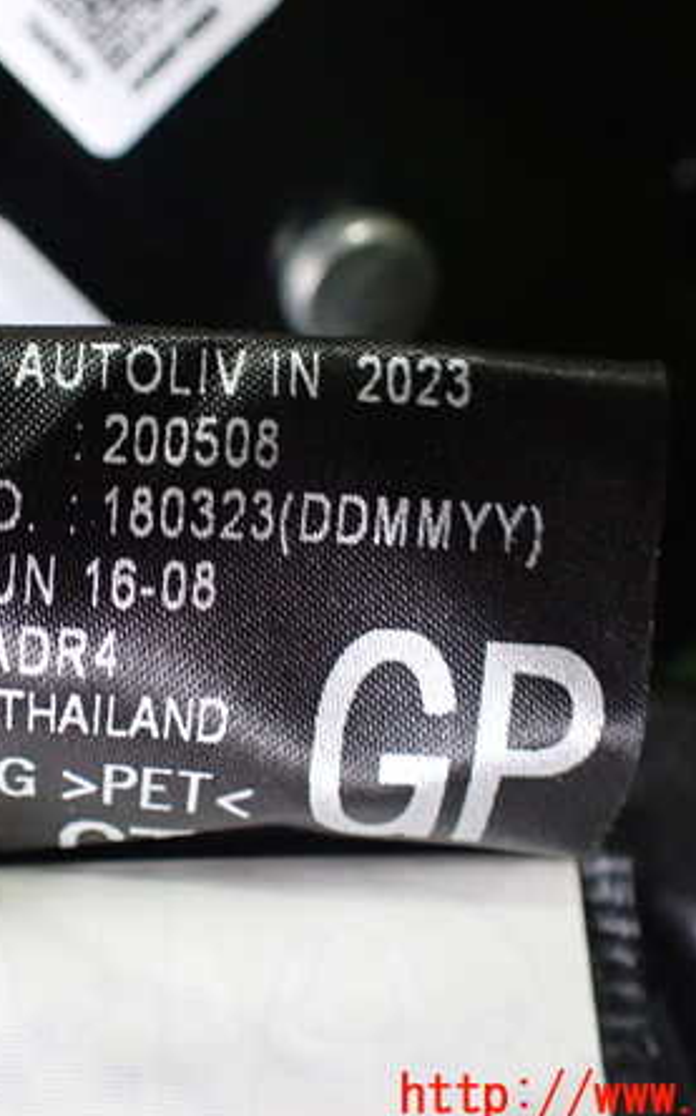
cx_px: 214
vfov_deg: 46.2
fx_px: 1307
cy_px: 563
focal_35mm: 43
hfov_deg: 29.5
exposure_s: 1/80
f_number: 2.3
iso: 800
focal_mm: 5.4
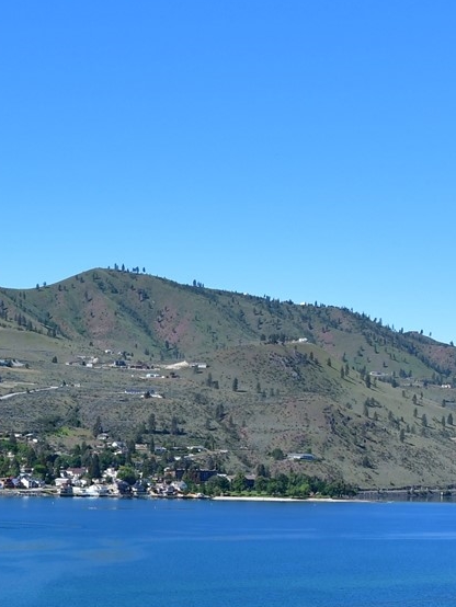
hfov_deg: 13.9
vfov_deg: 18.2
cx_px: 55
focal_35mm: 106
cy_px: 552
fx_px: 1860
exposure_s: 1/400
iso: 200
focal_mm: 24
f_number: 11
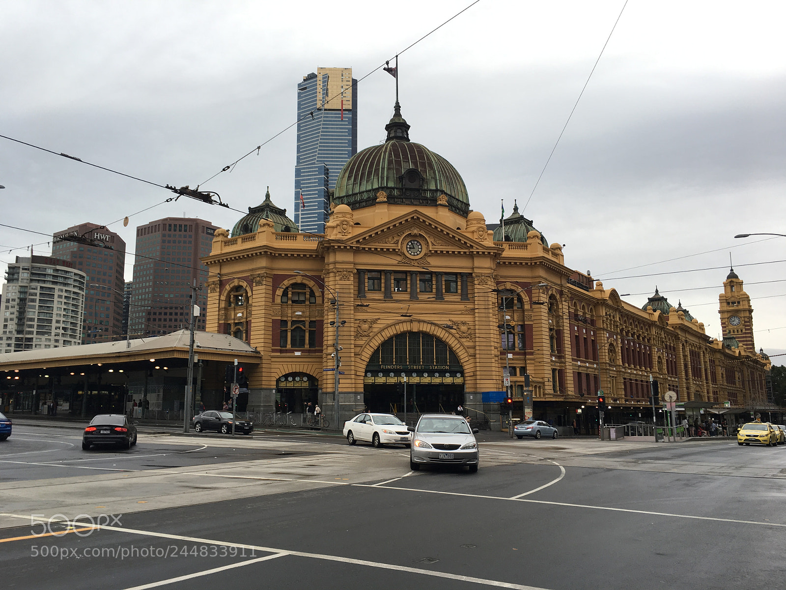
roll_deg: -0.3
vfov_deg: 48.2
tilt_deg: +10.0
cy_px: 295
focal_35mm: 29
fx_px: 658
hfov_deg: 61.7
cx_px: 393
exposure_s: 1/227
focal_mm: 4.15
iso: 25
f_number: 2.2
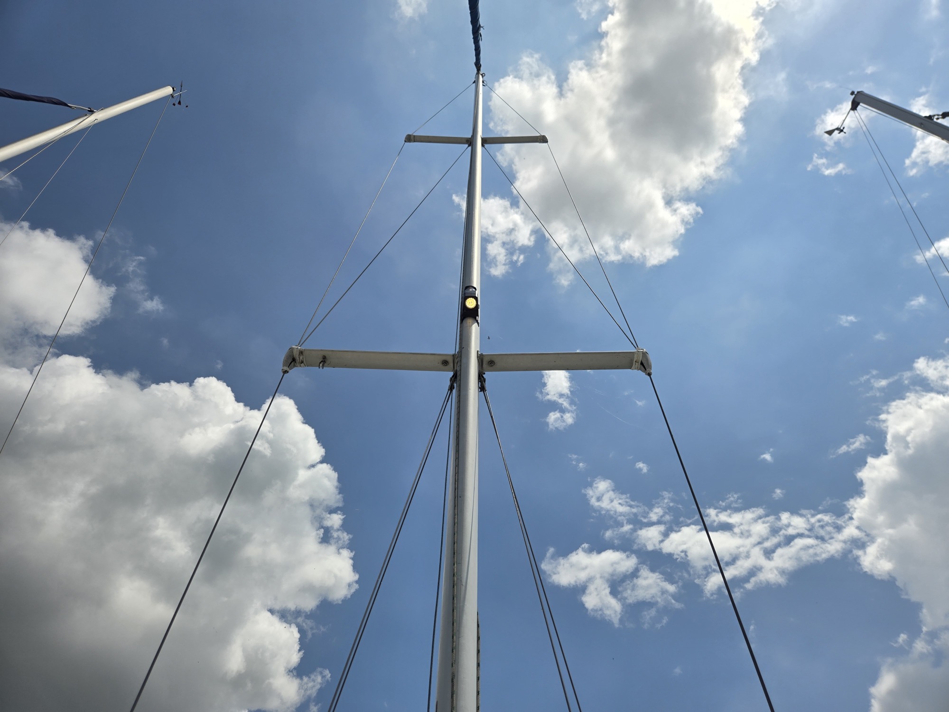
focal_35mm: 23
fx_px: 631
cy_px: 356
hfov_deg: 73.9
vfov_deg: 58.9
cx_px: 474
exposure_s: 1/5002
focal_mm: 5.4
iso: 25
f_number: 1.8
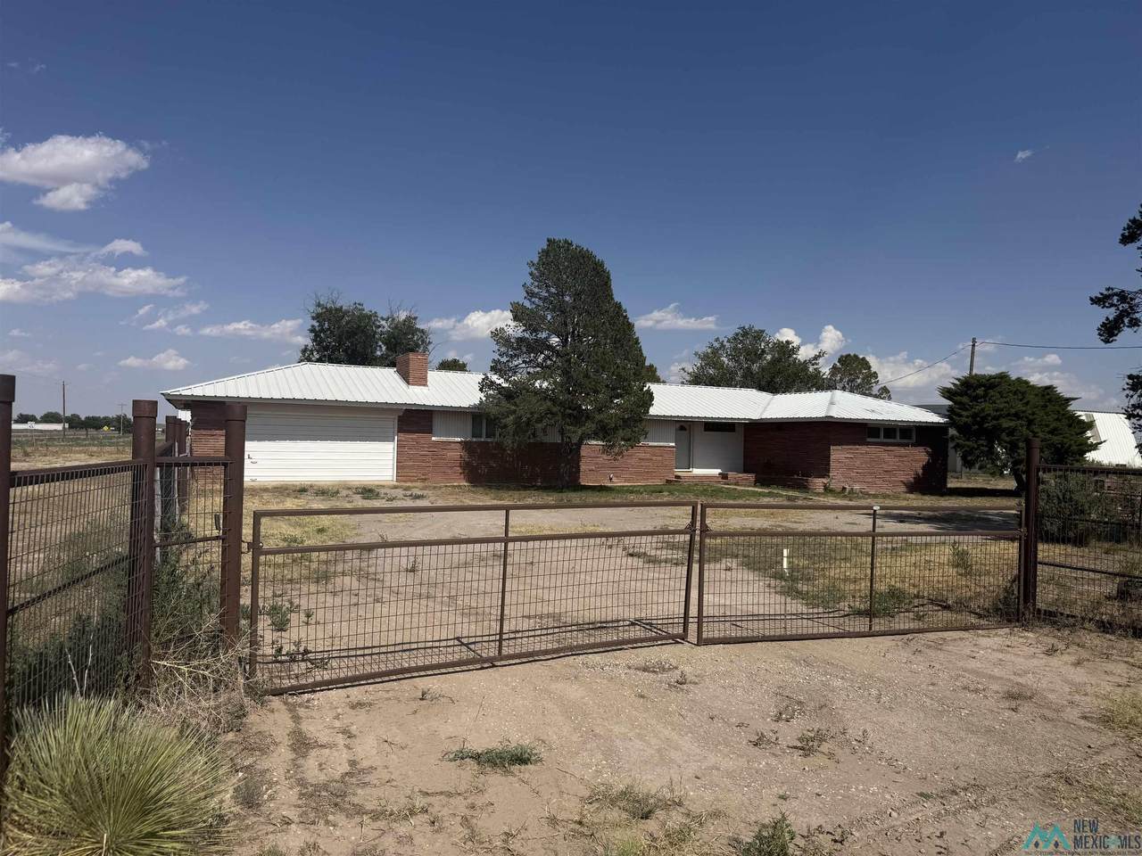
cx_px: 571
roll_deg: -1.5
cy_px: 428
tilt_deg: -0.6
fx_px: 792
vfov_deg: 56.8
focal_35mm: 24
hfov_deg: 71.6
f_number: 1.78
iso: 80
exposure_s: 1/9091
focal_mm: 6.76
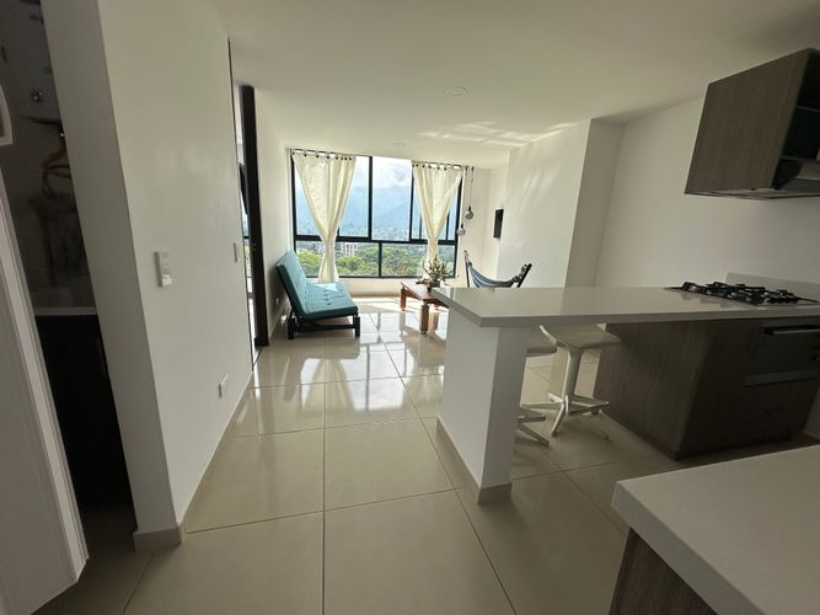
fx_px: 332
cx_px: 410
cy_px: 308
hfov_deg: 102.1
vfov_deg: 85.7
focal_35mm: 14
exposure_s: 1/785
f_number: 2.2
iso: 40
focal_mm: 2.22
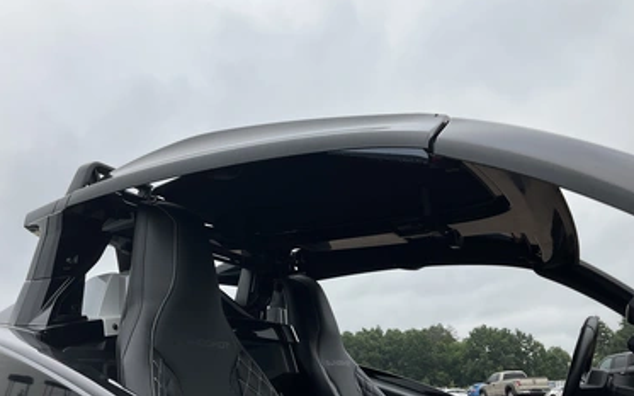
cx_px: 296
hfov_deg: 58.1
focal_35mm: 33
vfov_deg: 38.2
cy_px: 233
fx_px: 570
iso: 25
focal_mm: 3
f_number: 1.8
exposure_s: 1/962
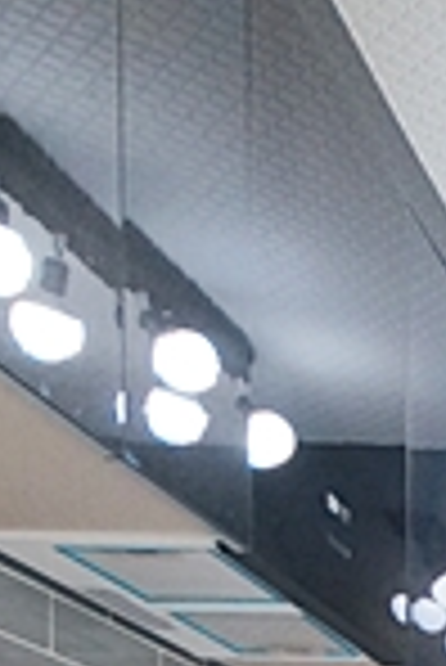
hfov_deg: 13.6
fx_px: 1502
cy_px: 958
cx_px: 973
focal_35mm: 81
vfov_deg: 21.5
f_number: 4
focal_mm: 10
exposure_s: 1/200
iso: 800
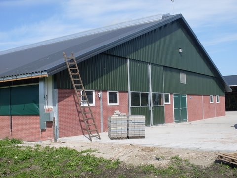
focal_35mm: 49
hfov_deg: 38.9
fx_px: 335
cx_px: 118
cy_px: 89
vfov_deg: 29.7
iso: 80
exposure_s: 1/180
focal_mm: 8.1
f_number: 9.1
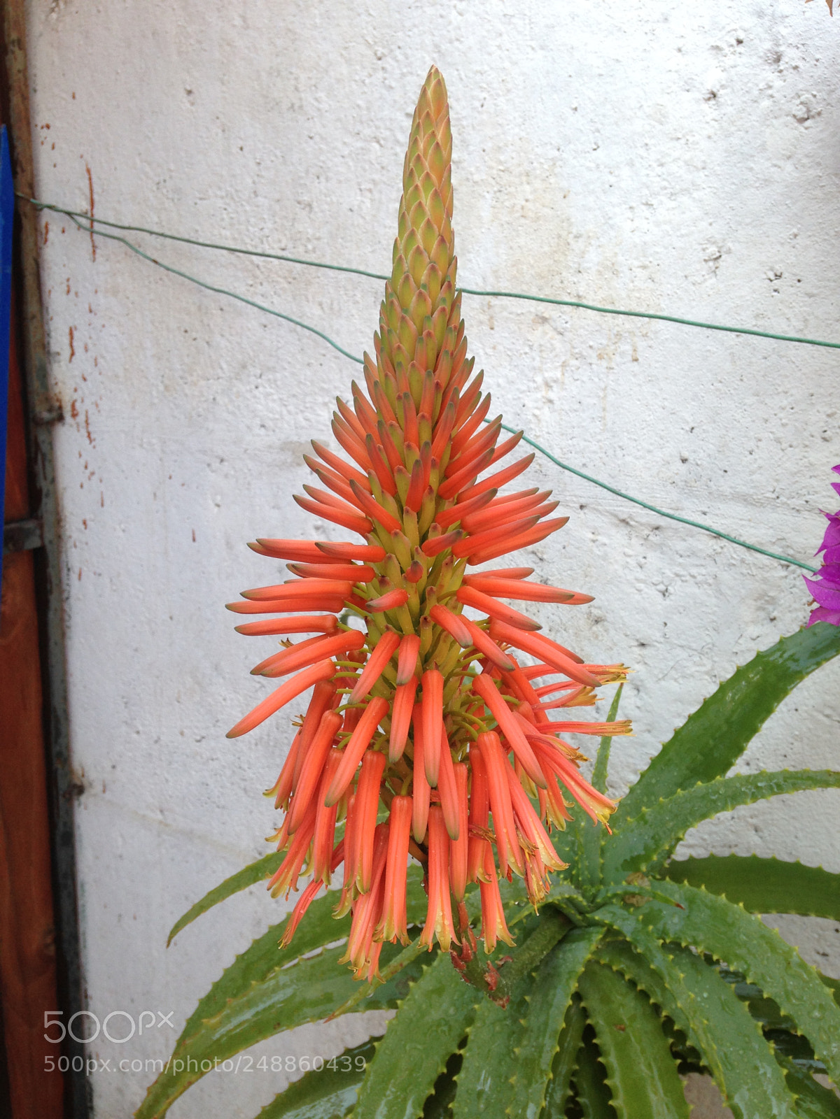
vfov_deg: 55.4
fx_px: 1068
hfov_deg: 42.9
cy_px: 560
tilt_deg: -15.1
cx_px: 420
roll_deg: -2.7
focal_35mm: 33
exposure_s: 1/150
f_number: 2.4
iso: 50
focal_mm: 4.12
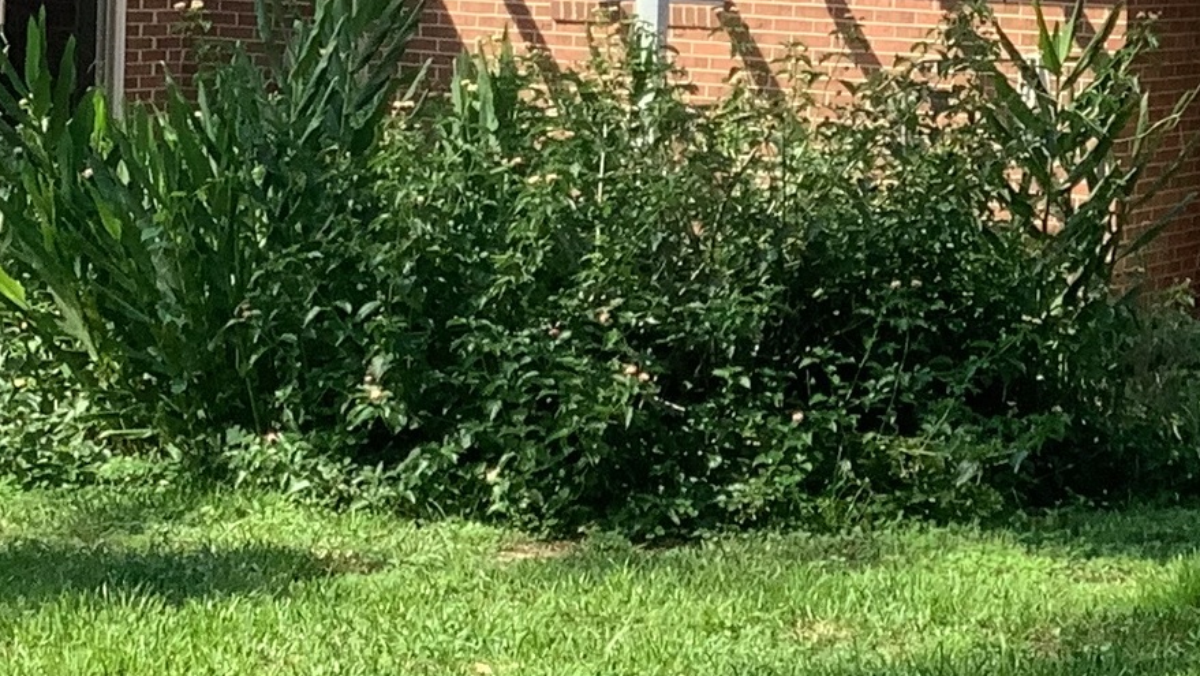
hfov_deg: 17.9
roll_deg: -1.5
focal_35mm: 118
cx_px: 1059
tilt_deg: -4.5
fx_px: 3756
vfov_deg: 10.2
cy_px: 87
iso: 25
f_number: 2.4
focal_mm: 3.3
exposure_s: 1/582
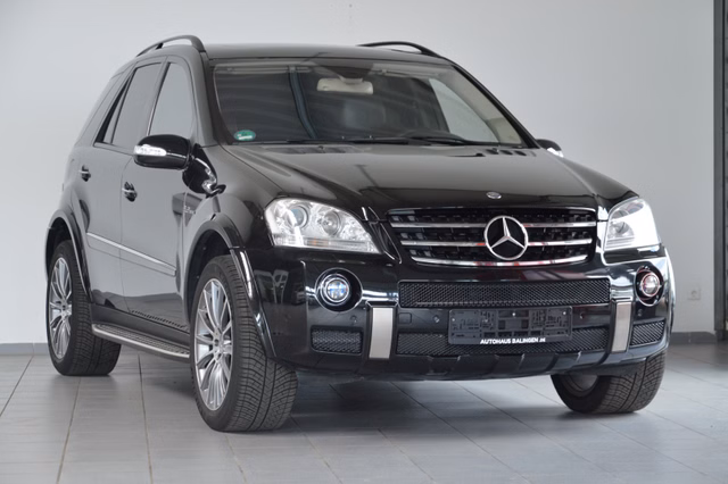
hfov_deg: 20.6
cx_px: 364
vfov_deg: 13.8
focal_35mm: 99
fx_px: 2001
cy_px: 242
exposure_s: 1/60
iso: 640
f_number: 5.3
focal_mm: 66
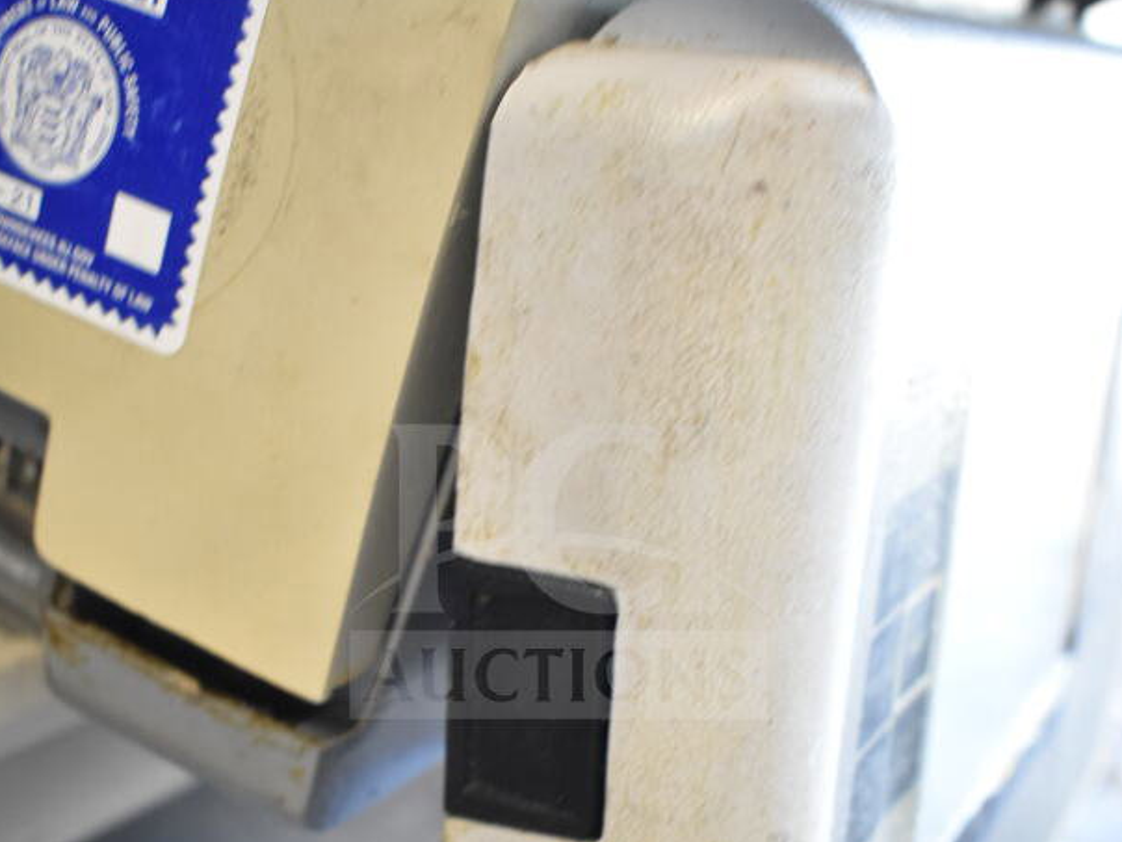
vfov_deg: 30.0
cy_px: 571
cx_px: 557
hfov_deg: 39.7
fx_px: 1556
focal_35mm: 48
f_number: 3.8
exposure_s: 1/50
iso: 1600
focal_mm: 22
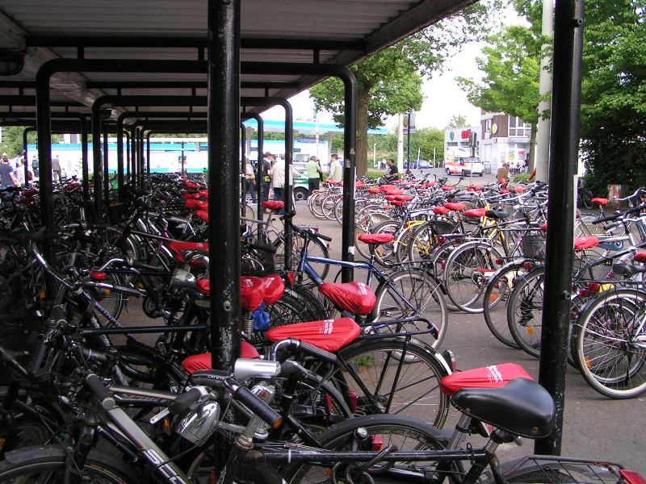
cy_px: 242
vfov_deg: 37.7
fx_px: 709
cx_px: 323
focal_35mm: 38
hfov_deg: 49.0
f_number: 5.6
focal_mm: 5.8
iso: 50
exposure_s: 1/60
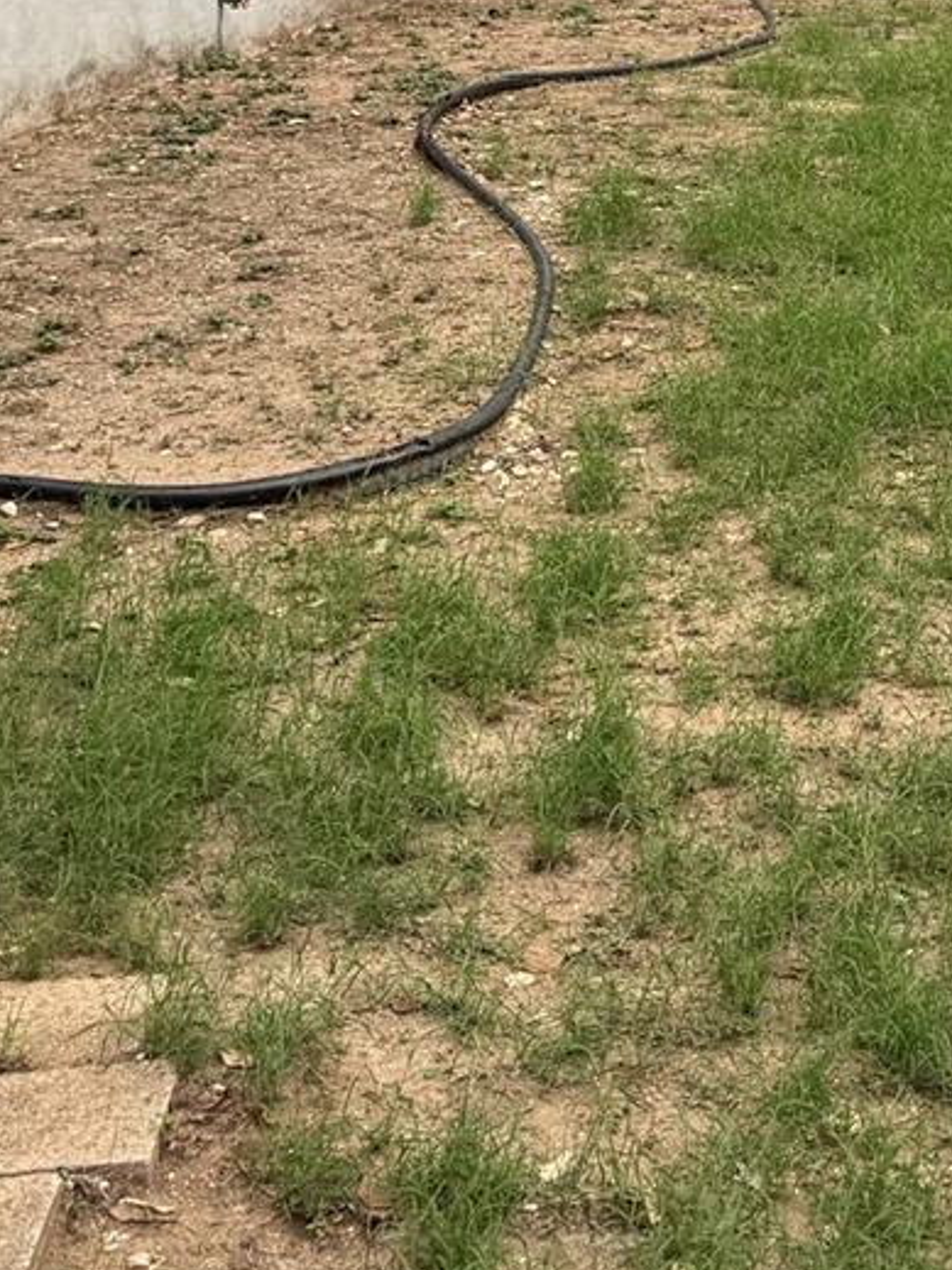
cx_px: 1011
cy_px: -184
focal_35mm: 71
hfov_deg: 19.9
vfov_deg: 25.1
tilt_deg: -1.8
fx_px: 2605
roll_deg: -1.1
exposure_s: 1/304
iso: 80
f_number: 1.78
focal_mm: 6.76
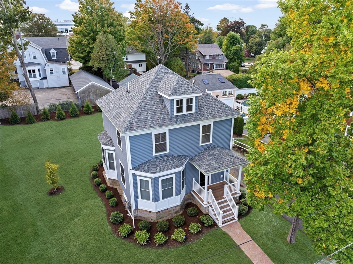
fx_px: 245
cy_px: 132
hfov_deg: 71.6
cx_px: 176
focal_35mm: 24
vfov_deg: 56.8
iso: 100
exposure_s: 1/60
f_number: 3.5
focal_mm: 12.29
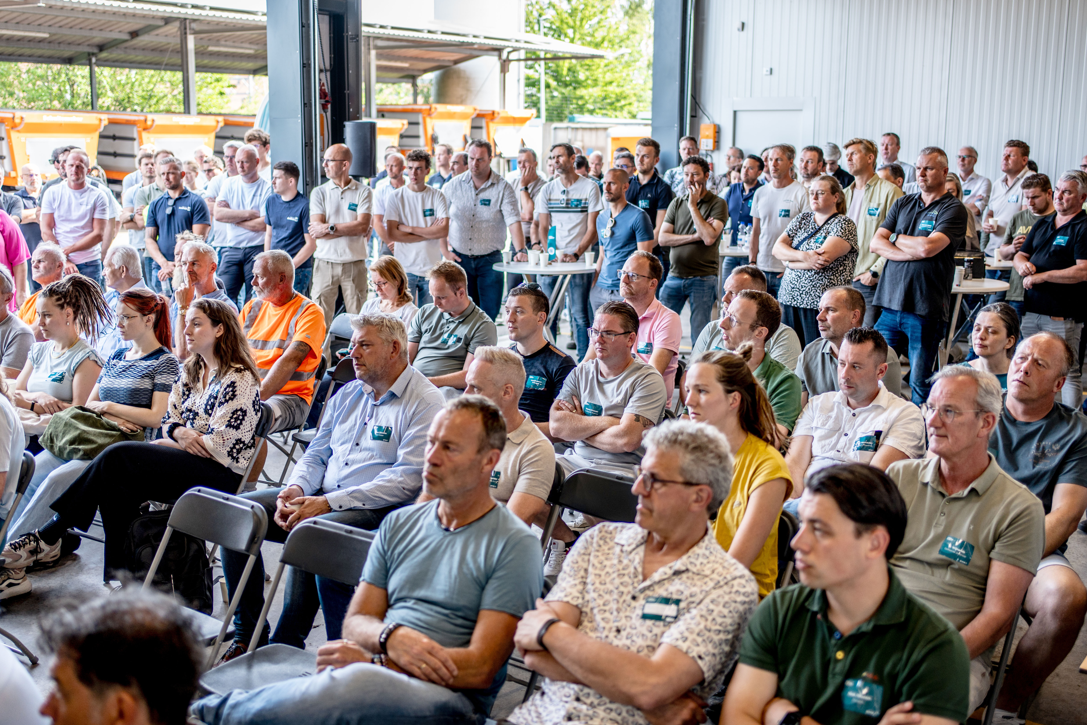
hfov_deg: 49.5
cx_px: 519
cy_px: 347
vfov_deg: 34.2
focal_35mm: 39
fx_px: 1178
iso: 160
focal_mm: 35
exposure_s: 1/250
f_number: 1.8
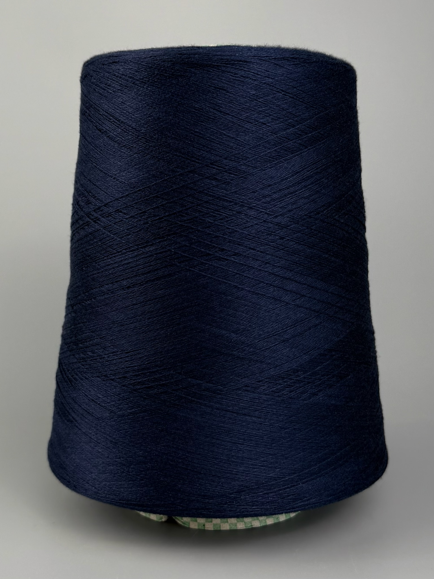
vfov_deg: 71.6
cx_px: 217
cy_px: 290
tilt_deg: -6.3
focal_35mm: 24
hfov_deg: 56.8
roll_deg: +0.0
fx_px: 401
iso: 80
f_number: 1.78
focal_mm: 6.76
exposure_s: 1/510
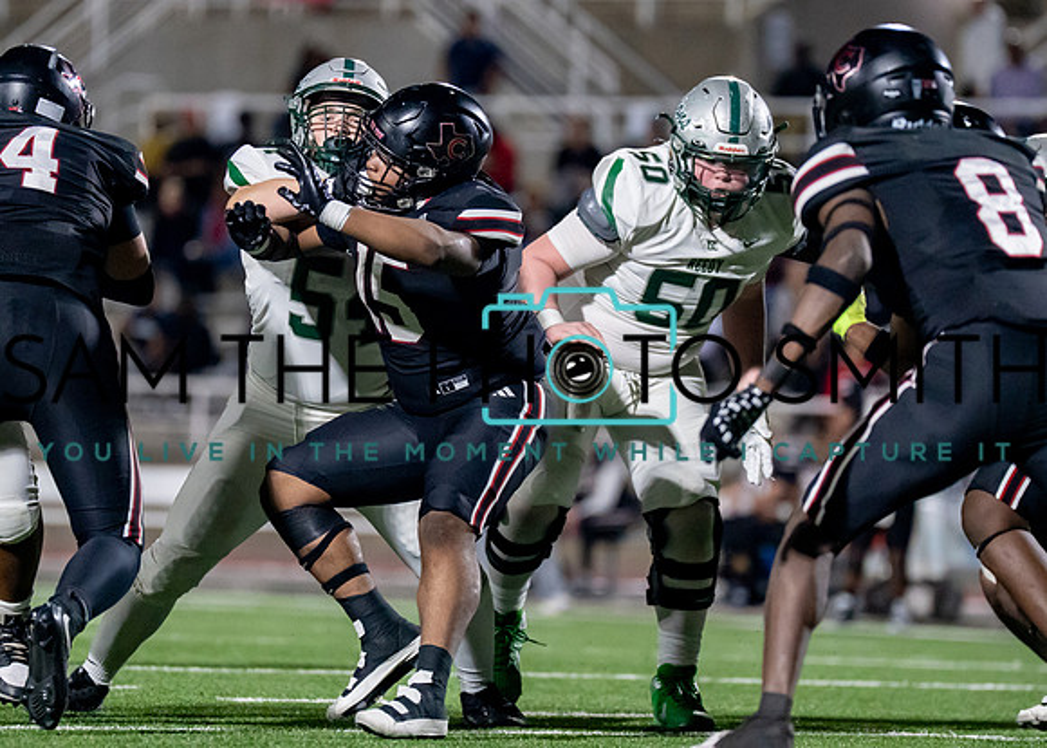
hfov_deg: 5.4
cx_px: 479
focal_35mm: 370
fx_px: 11008
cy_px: 345
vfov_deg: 3.9
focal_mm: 200
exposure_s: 1/1250
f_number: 2.8
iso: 3200
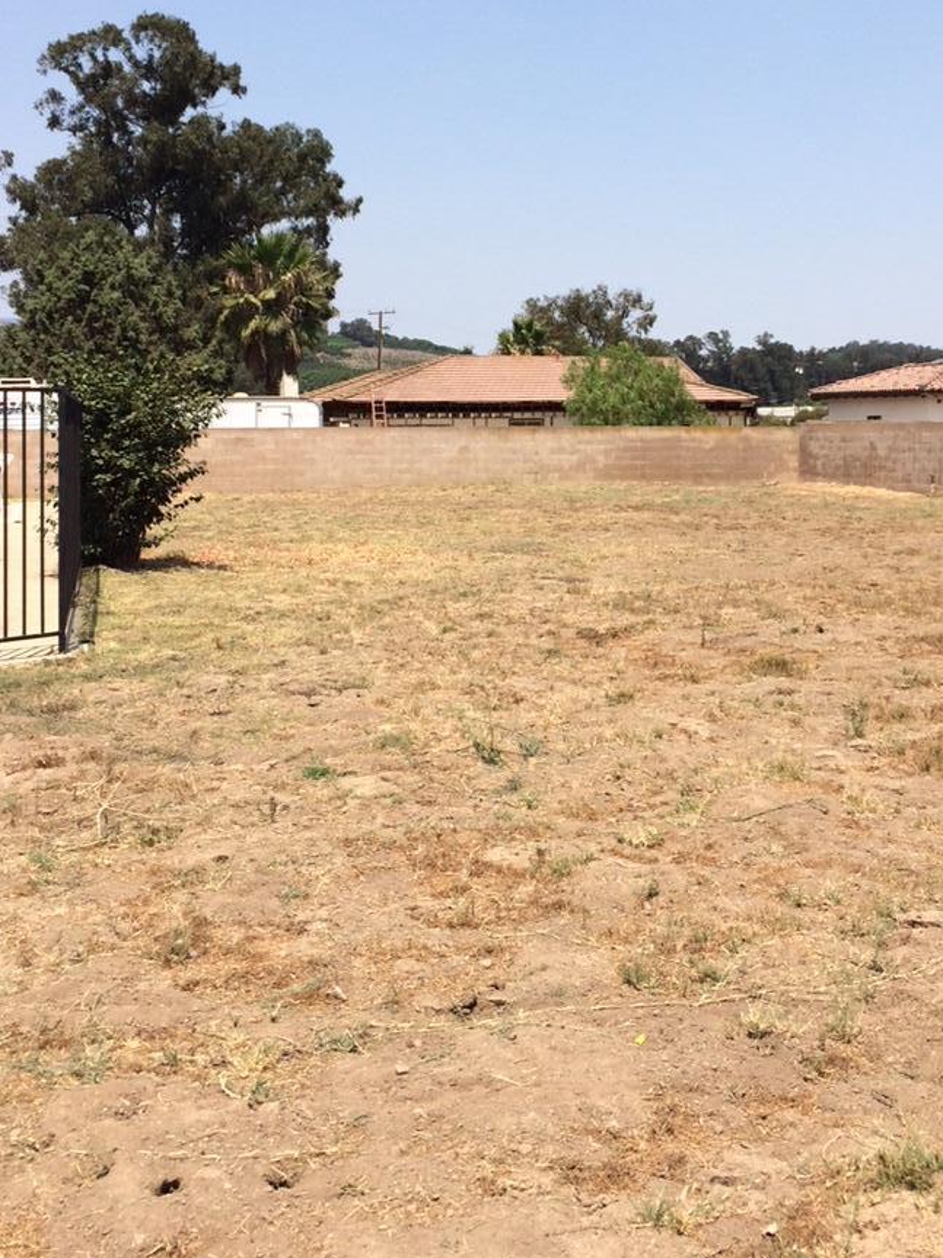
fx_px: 1562
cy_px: 439
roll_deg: -2.4
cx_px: 583
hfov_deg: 33.4
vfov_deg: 43.4
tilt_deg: -2.7
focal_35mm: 43
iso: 32
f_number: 2.2
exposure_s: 1/2564
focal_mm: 4.15
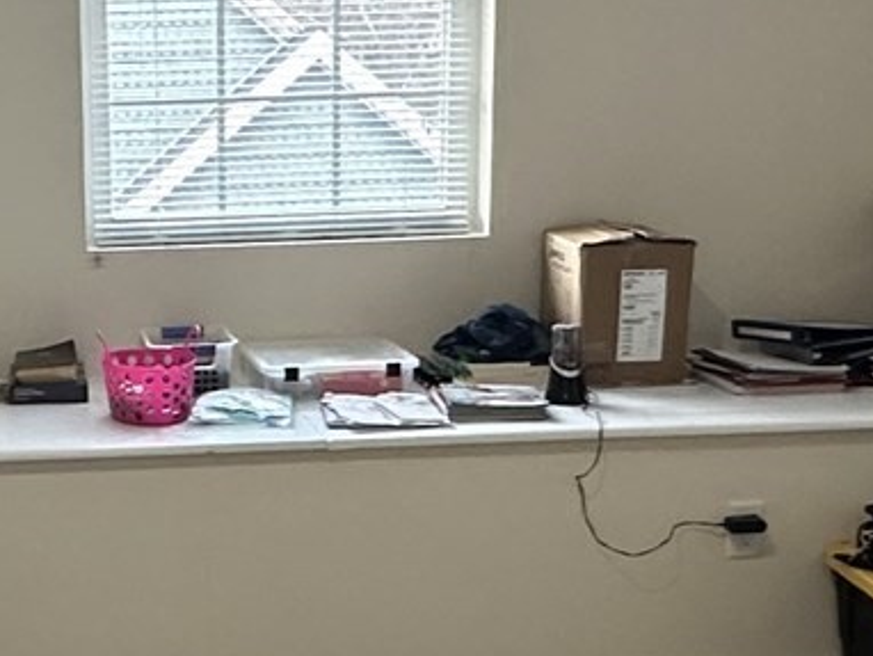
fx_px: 1893
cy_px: 528
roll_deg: +2.5
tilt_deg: -14.0
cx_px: 55
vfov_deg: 19.5
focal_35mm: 75
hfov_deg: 25.0
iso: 320
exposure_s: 1/60
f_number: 2.2
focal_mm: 2.22
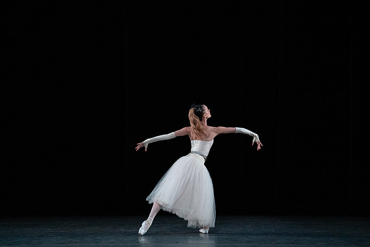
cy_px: 124
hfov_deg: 10.3
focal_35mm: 200
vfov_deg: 6.9
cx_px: 185
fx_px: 2056
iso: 16000
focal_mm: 200
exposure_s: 1/400
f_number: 5.6
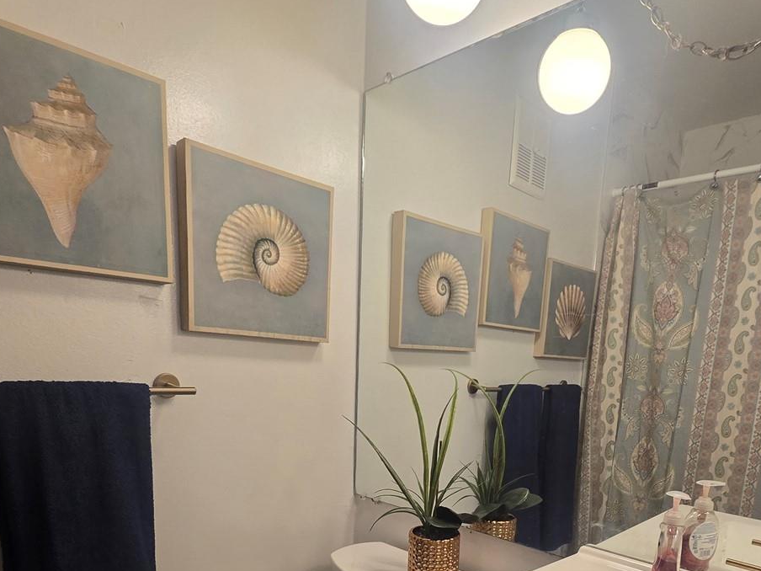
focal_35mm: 23
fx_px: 506
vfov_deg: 53.4
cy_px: 487
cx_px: 418
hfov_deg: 73.7
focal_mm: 2.2
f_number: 2.2
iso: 125
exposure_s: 1/60
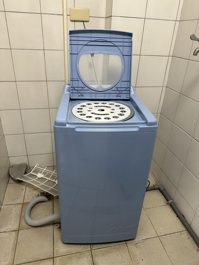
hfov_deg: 56.8
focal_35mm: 24
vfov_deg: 71.6
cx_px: 100
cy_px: 132
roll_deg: -2.6
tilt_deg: -27.7
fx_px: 184
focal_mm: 6.86
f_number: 1.78
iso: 125
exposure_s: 1/60
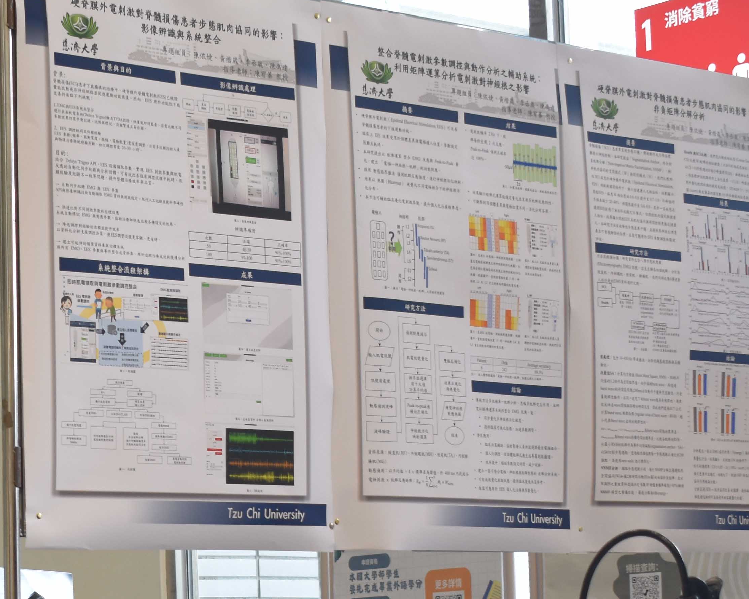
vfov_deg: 13.3
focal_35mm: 114
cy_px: 607
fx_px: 2527
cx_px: -6
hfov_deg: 16.5
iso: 560
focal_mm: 30
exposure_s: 1/60
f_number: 4.2
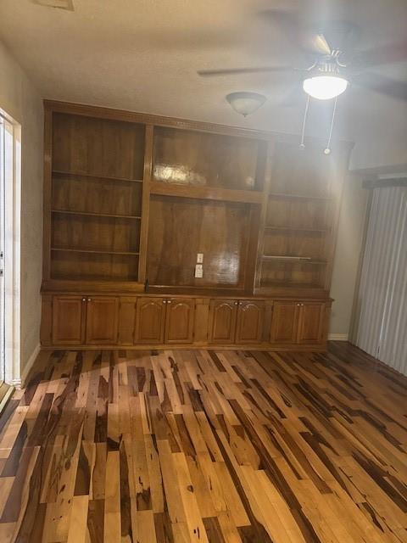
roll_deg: -4.6
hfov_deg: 56.8
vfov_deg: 71.6
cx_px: 204
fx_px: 376
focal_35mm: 24
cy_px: 272
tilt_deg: -6.6
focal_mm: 6.76
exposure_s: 1/40
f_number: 1.78
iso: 1000
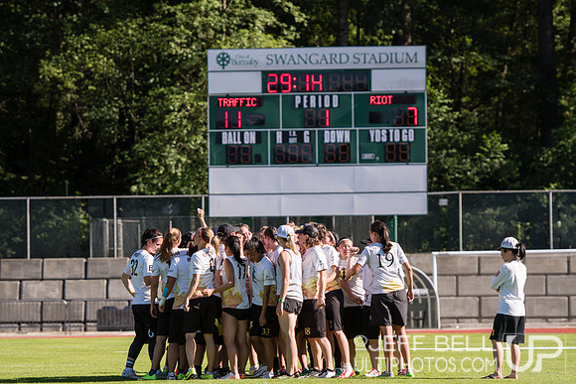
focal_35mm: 195
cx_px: 288
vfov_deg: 7.0
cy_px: 192
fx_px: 3121
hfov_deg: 10.5
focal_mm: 130
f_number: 2.8
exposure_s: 1/2500
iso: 100
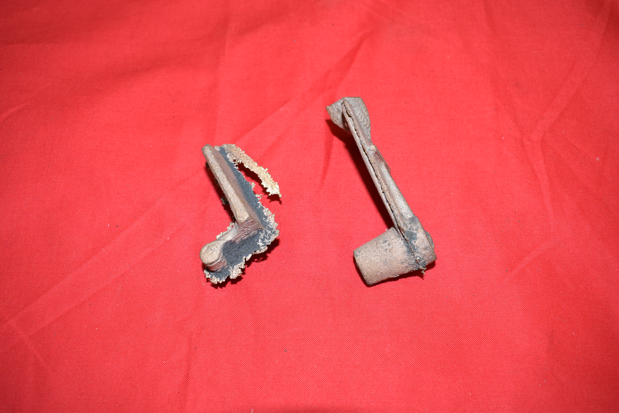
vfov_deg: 38.4
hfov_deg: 55.1
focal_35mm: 34
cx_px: 310
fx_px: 593
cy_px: 206
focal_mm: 23
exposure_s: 1/160
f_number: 5.6
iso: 800
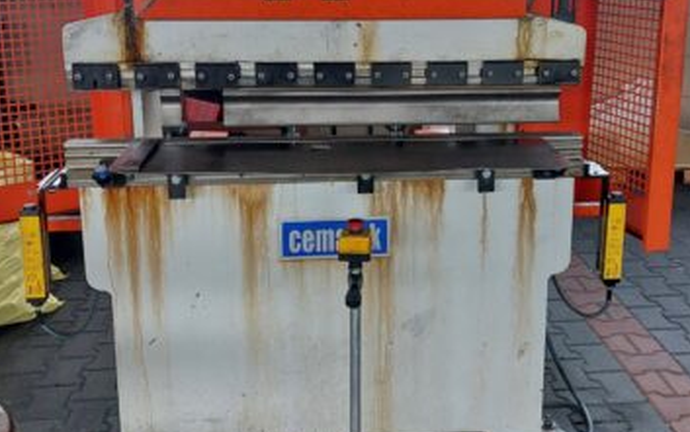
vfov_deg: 28.4
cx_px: 369
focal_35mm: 45
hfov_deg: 44.3
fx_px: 847
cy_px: 139
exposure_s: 1/50
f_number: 1.8
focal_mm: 5.23
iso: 250
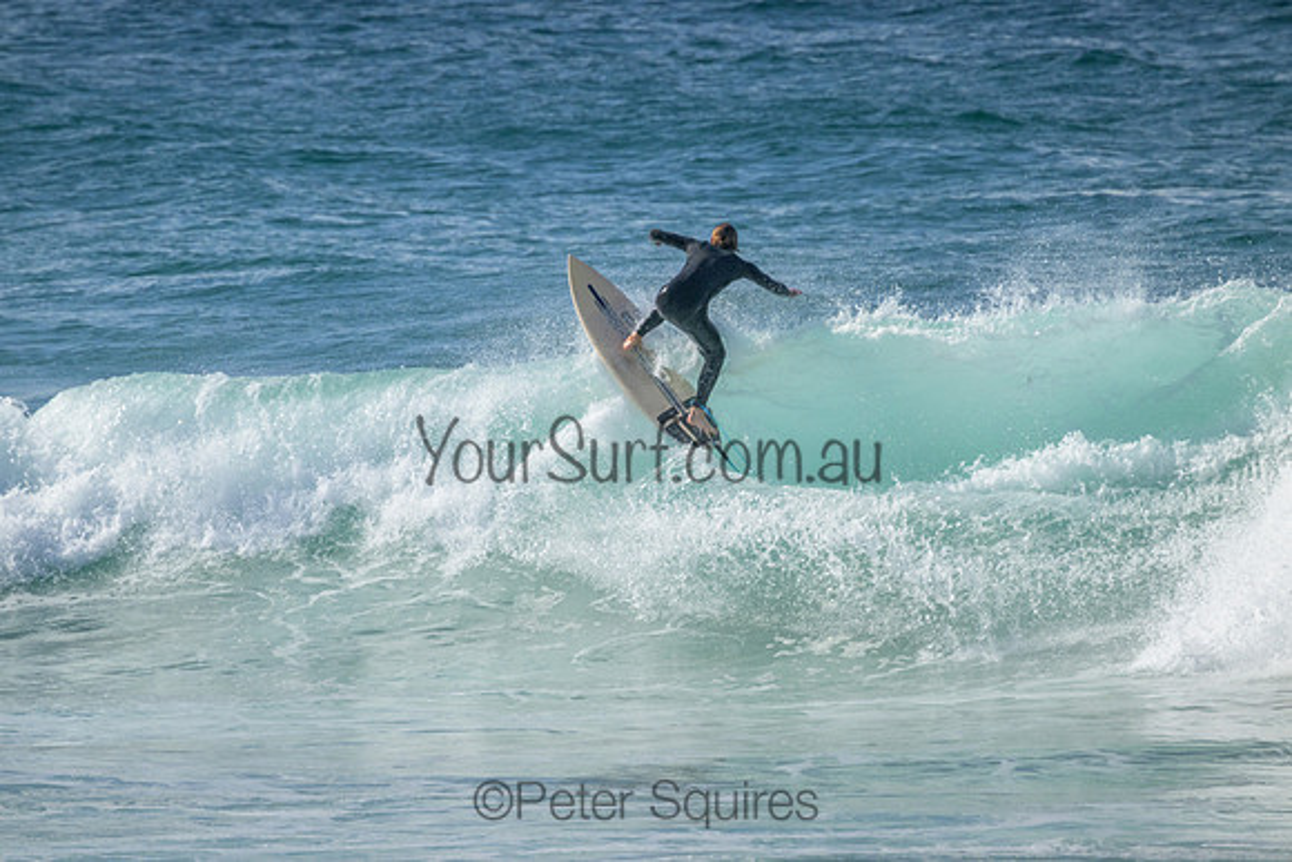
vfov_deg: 1.7
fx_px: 28716
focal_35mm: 800
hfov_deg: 2.6
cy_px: 431
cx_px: 646
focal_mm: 800
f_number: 11
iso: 1600
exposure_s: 1/1600
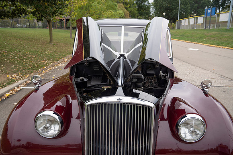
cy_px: 78
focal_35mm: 30
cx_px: 116
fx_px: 194
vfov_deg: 43.6
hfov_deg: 61.9
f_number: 5.6
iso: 200
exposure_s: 1/250
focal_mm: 30
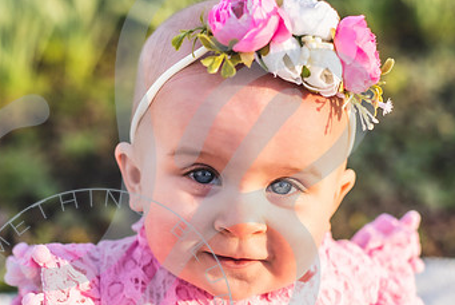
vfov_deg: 16.1
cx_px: 164
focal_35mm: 85
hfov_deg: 23.8
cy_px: 213
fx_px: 1075
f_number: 2.8
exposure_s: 1/320
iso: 100
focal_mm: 50
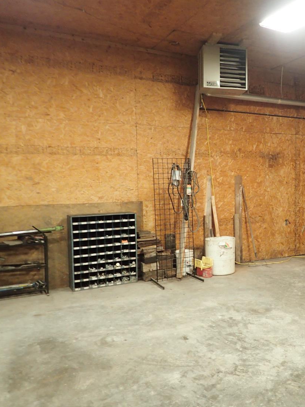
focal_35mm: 34
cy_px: 201
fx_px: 400
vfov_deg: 54.0
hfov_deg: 39.6
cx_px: 257
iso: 250
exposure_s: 1/30
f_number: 2
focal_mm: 4.5
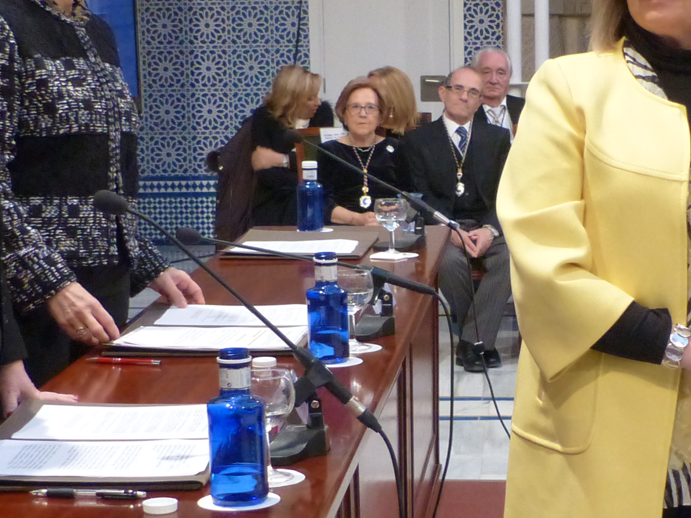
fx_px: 1896
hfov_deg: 20.5
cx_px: 507
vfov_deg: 15.5
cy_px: 338
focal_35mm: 95
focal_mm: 6.2
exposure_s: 1/30
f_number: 2.8
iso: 400
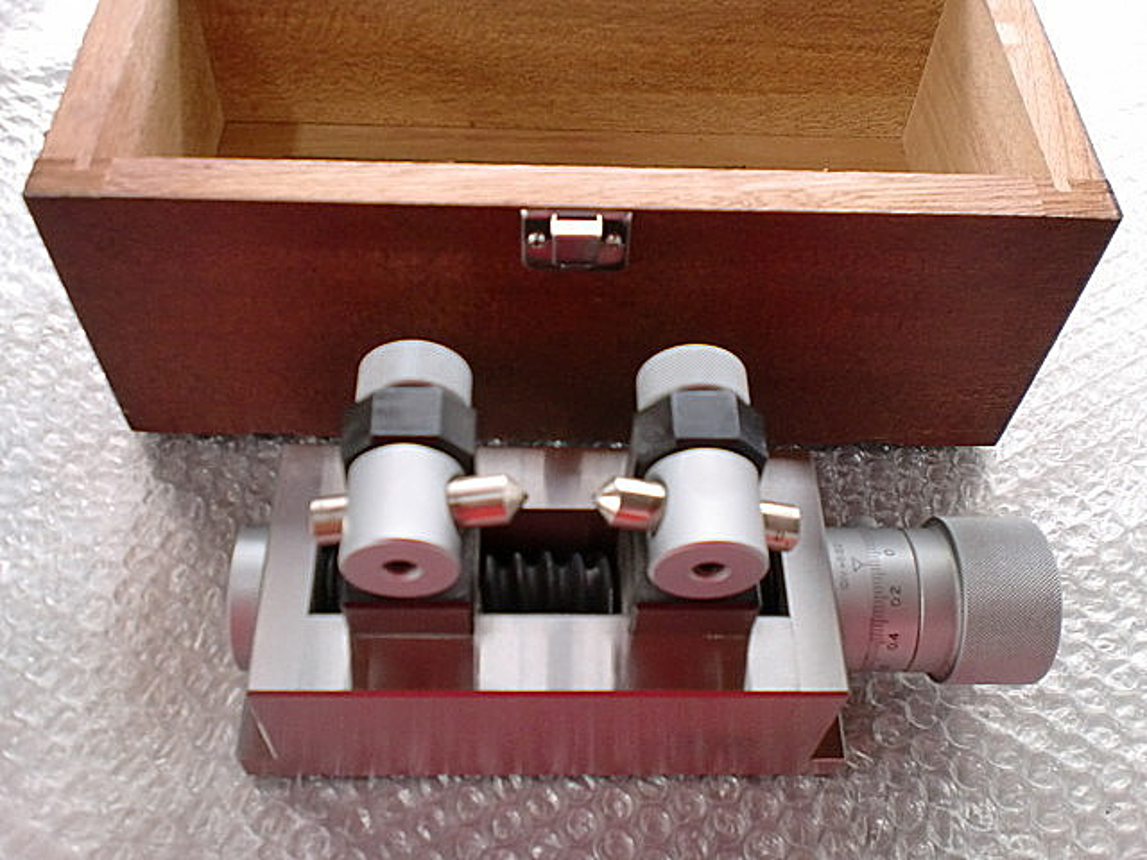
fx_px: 1160
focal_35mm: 35
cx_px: 574
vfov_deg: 40.7
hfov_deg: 52.6
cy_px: 430
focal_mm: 6.3
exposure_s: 1/60
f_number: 3.1
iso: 200
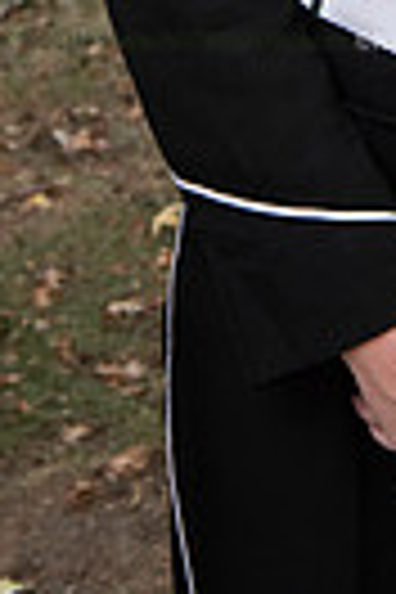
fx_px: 2805
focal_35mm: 170
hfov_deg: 7.9
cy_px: -392
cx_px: 558
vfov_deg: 11.4
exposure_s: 1/100
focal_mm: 50
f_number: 8
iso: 800
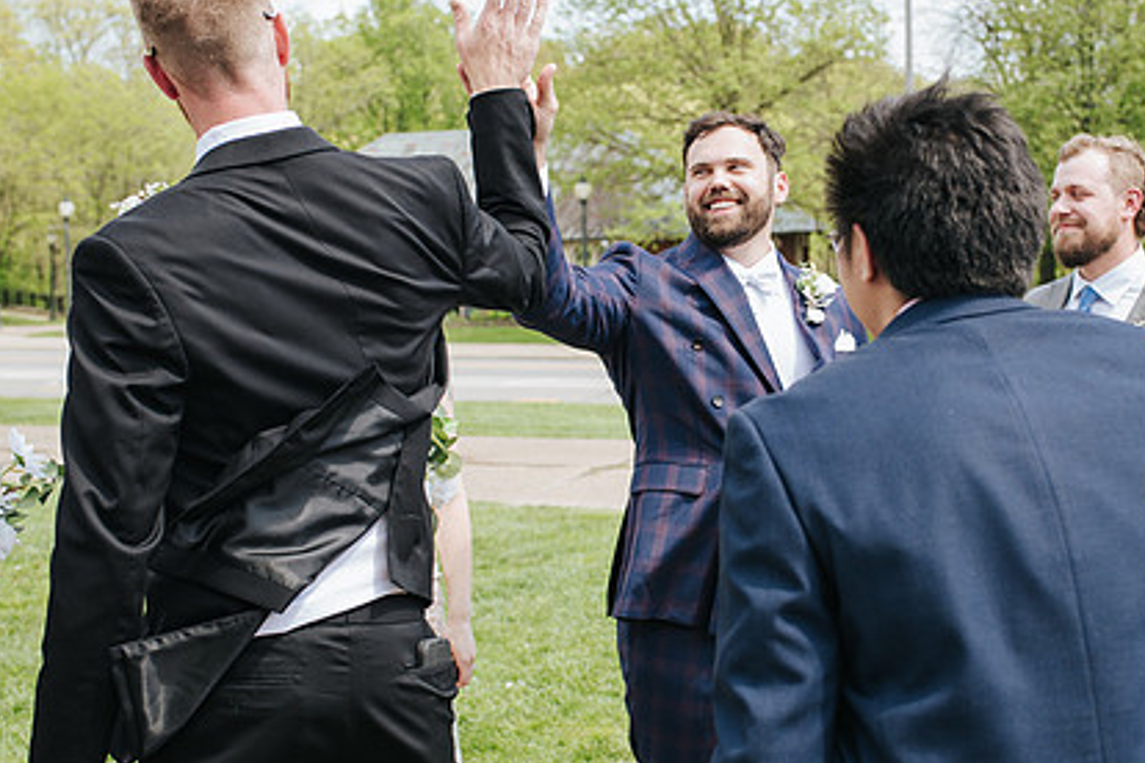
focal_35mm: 49
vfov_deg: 27.5
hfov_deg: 40.1
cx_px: 702
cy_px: 398
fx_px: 1558
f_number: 3.5
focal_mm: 35
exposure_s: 1/1000
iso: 400
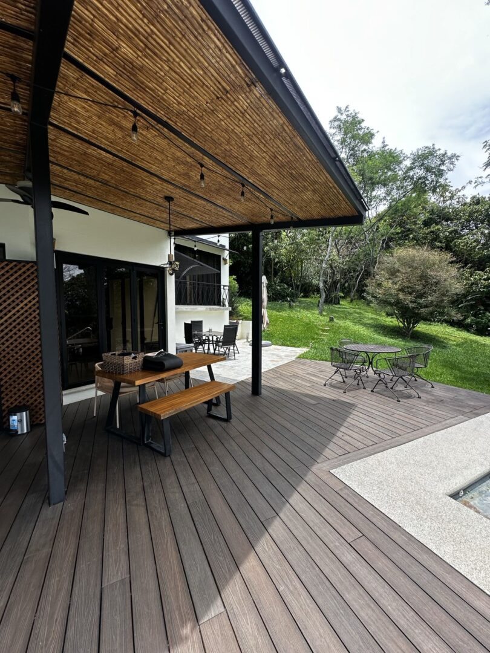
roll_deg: -1.0
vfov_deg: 102.1
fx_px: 264
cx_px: 245
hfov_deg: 85.7
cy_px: 326
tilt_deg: -3.1
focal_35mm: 14
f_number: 2.2
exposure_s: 1/435
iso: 40
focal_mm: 2.2
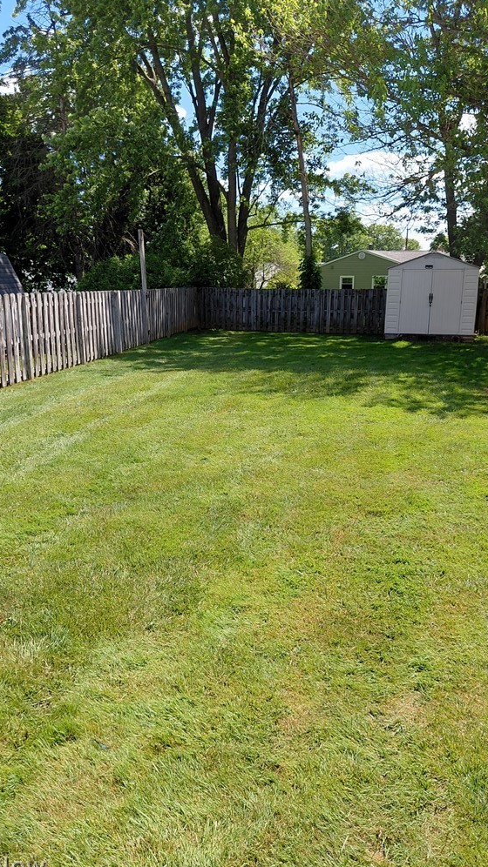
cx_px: 260
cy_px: 440
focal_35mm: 28
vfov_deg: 67.9
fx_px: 644
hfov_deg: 41.5
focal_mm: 4.69
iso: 50
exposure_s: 1/1089
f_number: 1.8
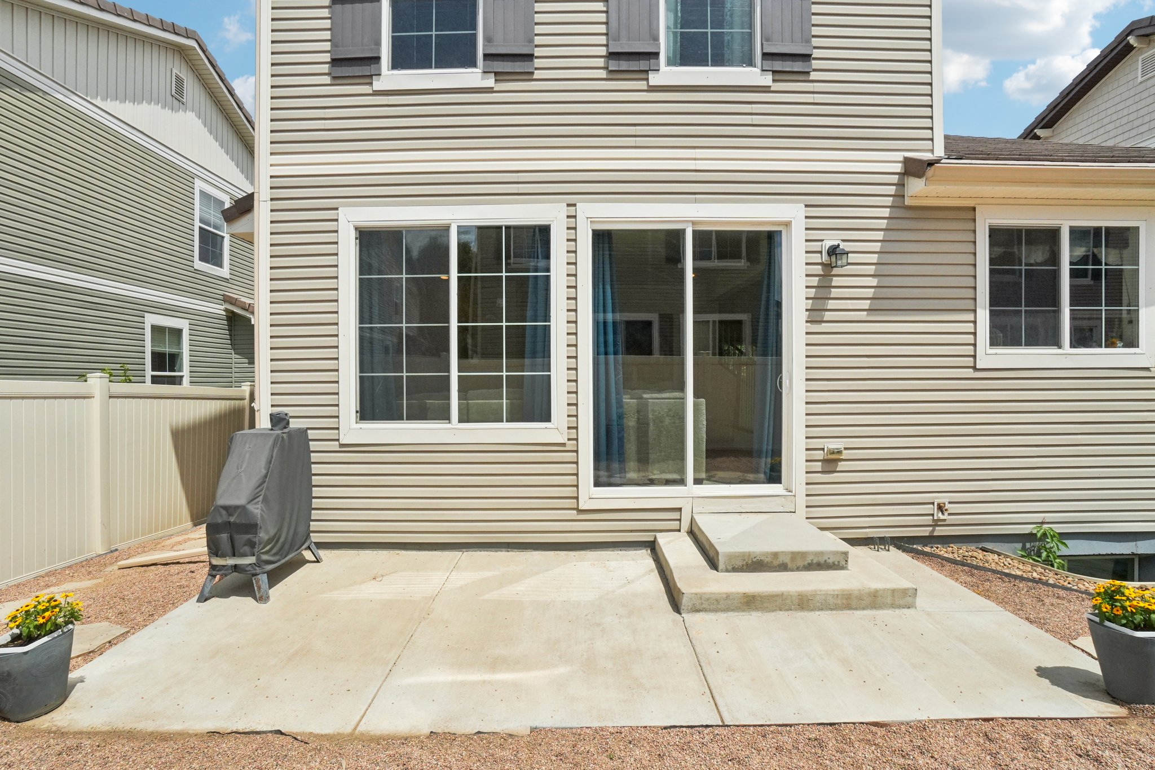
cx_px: 578
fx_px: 481
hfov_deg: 100.4
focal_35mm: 15
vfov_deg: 77.3
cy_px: 385
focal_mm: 10
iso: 400
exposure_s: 1/3200
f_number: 8
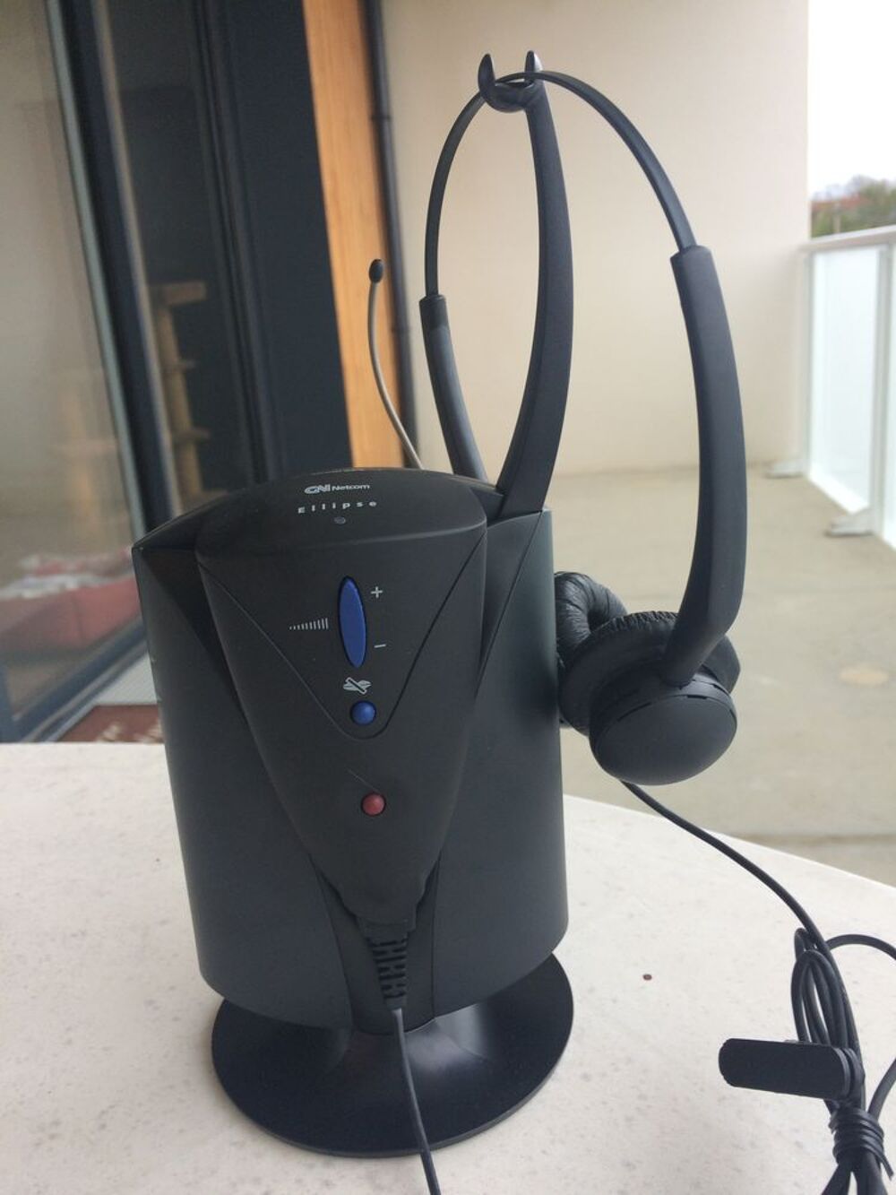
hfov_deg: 48.2
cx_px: 448
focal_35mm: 29
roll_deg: +5.5
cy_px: 598
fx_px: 1001
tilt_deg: -16.9
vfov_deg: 61.7
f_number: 2.2
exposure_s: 1/100
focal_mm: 4.15
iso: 50
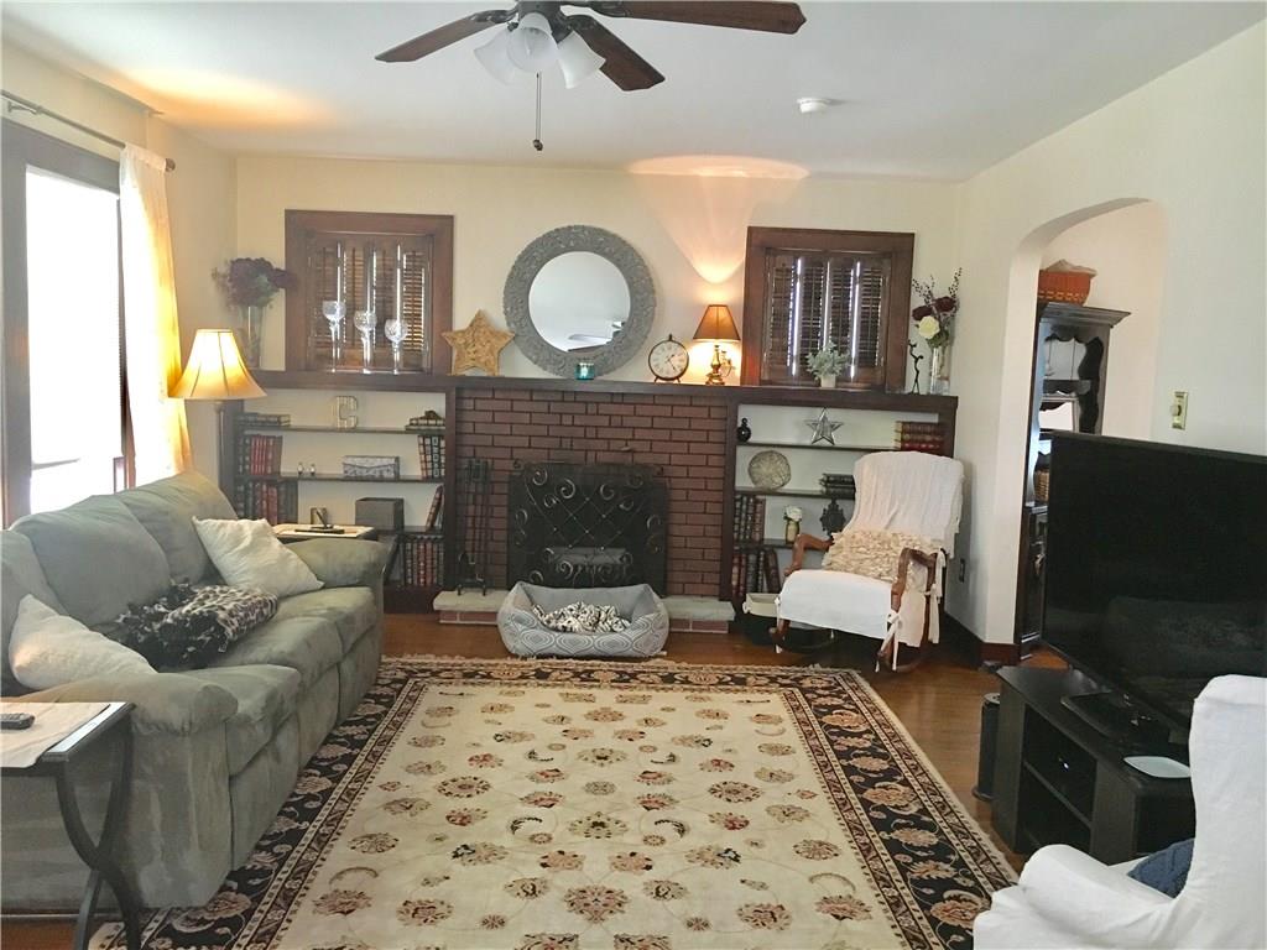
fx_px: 1061
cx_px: 634
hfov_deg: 61.7
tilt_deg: -5.9
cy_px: 475
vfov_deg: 48.2
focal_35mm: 29
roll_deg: -1.4
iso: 200
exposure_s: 1/30
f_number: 2.2
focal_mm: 4.15
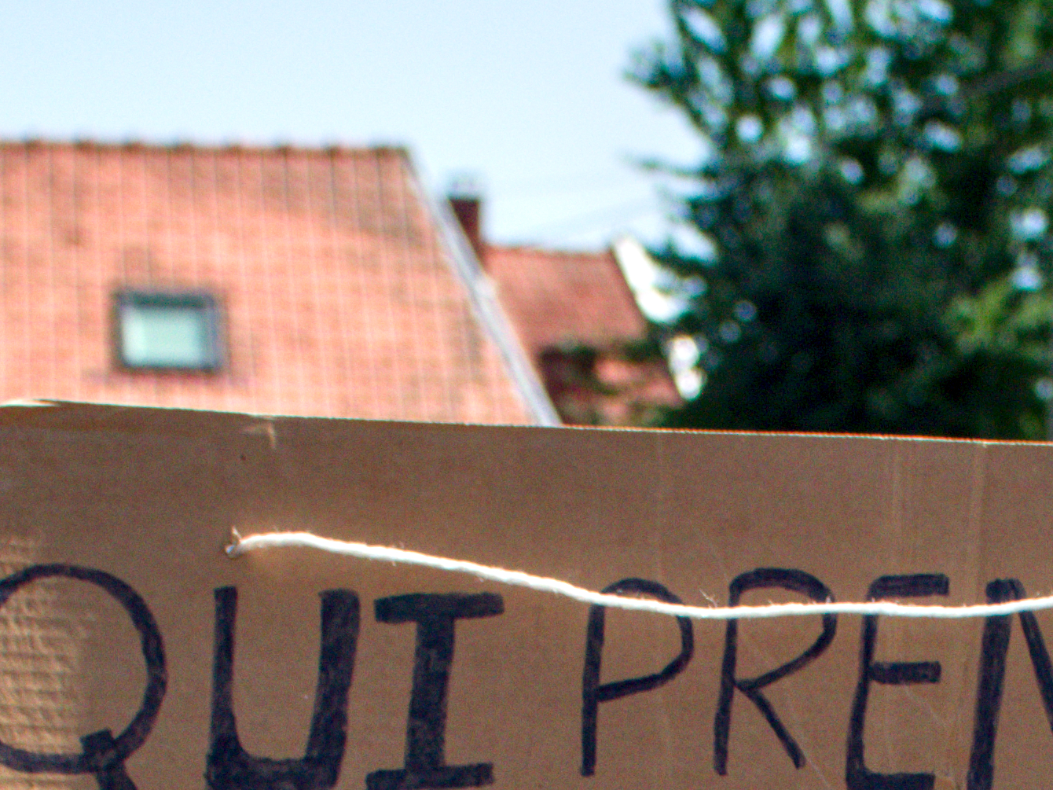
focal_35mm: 136
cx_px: 934
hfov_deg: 14.4
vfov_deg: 10.6
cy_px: 1083
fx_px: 4137
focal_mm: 17
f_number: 2.5
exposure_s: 1/5000
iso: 800
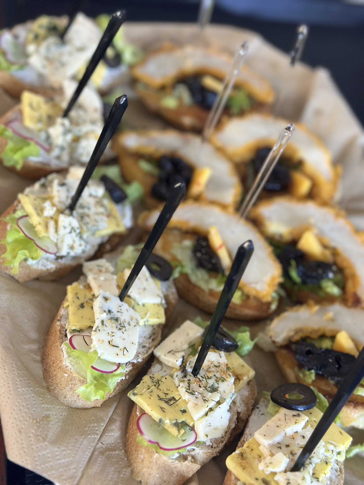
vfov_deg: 39.7
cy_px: 242
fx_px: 673
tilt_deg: -53.8
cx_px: 182
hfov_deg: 30.3
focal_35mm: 48
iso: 250
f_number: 1.78
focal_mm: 6.86
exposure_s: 1/60
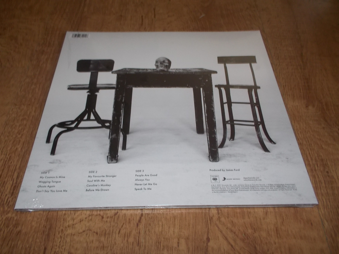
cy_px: 127
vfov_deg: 48.2
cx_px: 170
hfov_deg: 61.7
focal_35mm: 29
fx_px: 284
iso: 200
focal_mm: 4.1
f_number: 3.3
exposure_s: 1/30
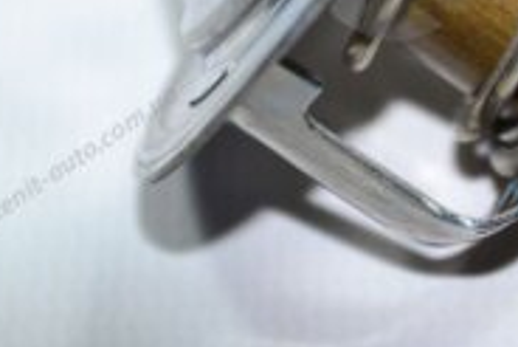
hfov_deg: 9.9
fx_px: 2970
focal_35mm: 206
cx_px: 425
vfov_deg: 6.6
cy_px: -72
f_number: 5.6
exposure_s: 1/160
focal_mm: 55
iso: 400
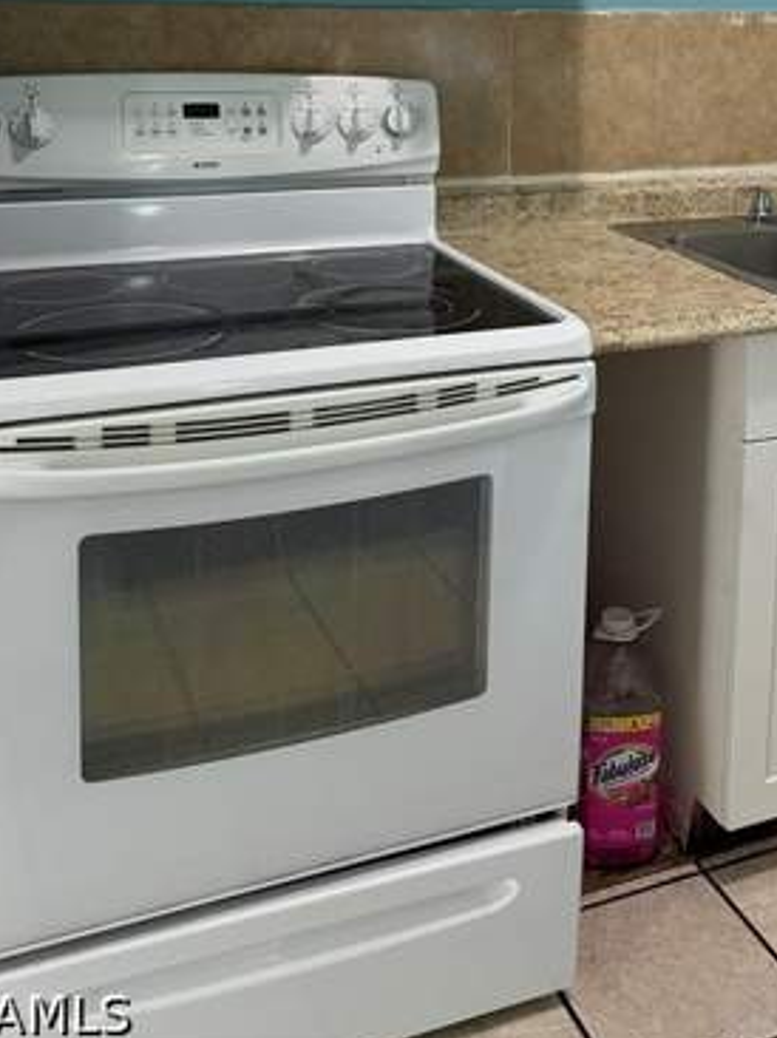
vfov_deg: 42.0
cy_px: 147
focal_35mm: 42
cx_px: 516
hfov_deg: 34.0
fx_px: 1258
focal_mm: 6.76
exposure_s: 1/60
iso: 400
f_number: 1.78
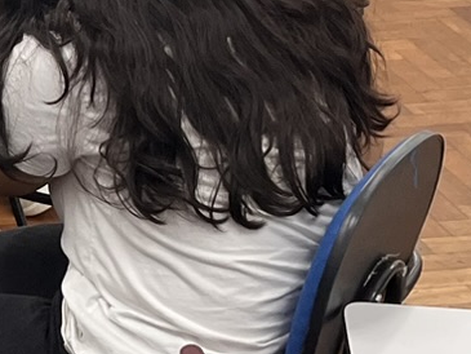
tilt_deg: -20.3
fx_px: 1987
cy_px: 40
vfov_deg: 10.1
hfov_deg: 12.6
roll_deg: +0.3
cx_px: -297
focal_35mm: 146
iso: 125
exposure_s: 1/120
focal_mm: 5.1
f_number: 1.6
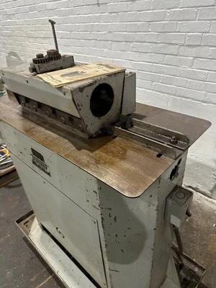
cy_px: 144
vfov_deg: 71.6
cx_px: 108
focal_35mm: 24
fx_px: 200
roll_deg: +5.8
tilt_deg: -33.3
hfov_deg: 56.8
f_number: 1.78
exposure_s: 1/60
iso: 250
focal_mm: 6.86
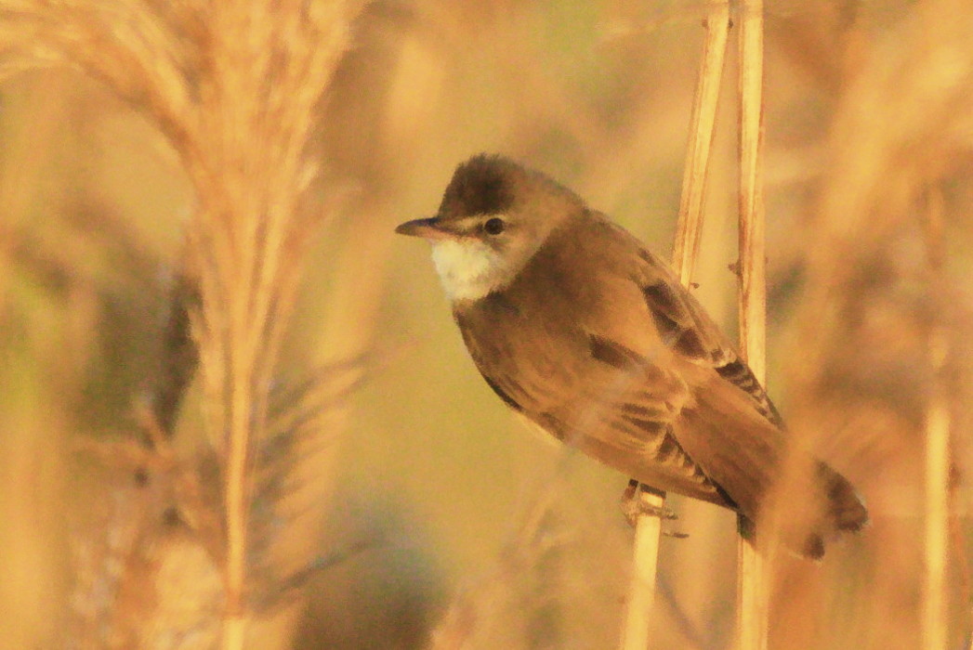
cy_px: 325
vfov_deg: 2.3
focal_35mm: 600
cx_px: 486
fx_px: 16230
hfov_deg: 3.4
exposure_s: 1/1000
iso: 1000
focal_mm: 600
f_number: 6.3
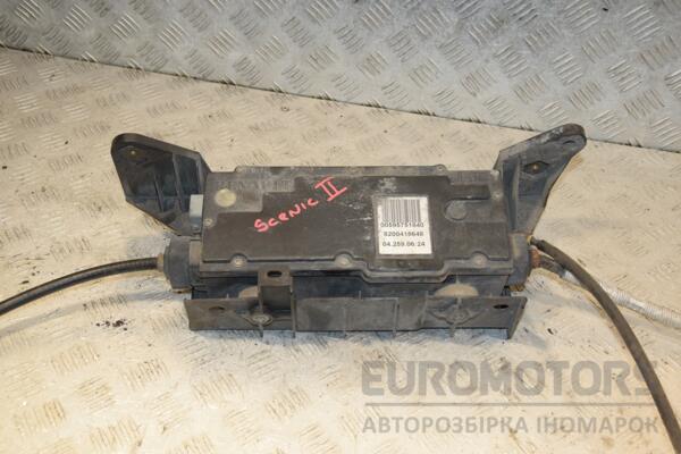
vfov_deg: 29.9
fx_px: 851
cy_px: 227
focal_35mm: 45
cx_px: 340
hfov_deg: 43.6
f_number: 7.1
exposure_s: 1/200
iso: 800
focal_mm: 30
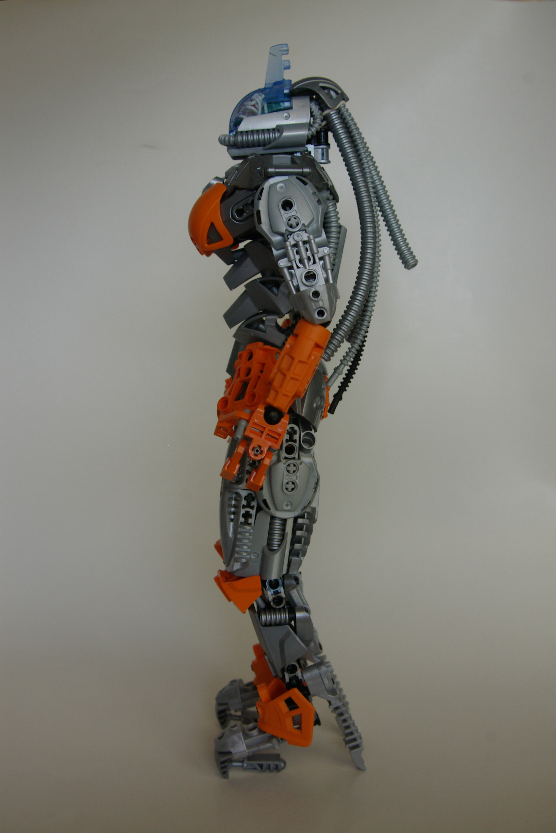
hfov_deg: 31.9
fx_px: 972
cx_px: 278
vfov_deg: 46.4
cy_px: 416
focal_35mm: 42
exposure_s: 1/90
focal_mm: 28
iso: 400
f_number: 4.5
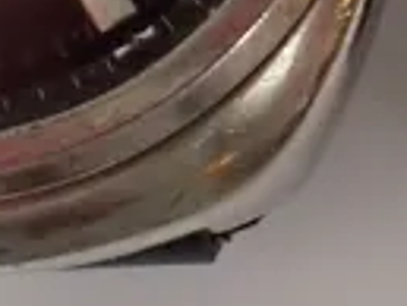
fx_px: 2189
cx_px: 599
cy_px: -240
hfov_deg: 10.3
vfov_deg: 7.7
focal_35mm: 186
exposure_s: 1/125
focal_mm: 5.4
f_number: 2.3
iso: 400
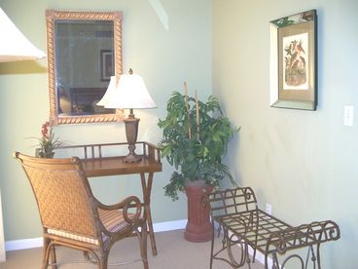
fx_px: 383
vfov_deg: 38.7
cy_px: 134
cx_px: 179
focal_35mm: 37
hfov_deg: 50.1
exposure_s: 1/60
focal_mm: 7.8
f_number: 2.8
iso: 125
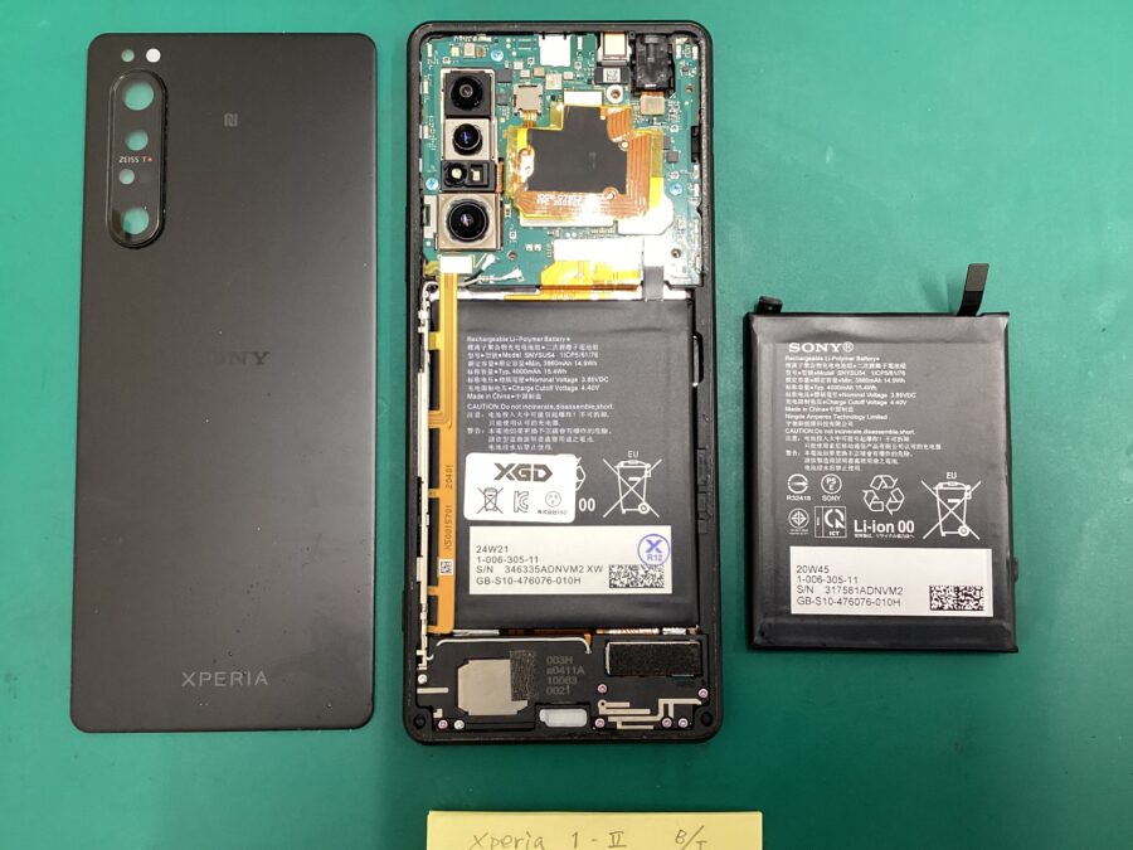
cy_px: 425
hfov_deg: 58.4
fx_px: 1015
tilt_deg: -85.5
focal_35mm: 31
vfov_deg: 45.4
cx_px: 566
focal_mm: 3.3
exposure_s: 1/50
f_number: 2.4
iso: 200
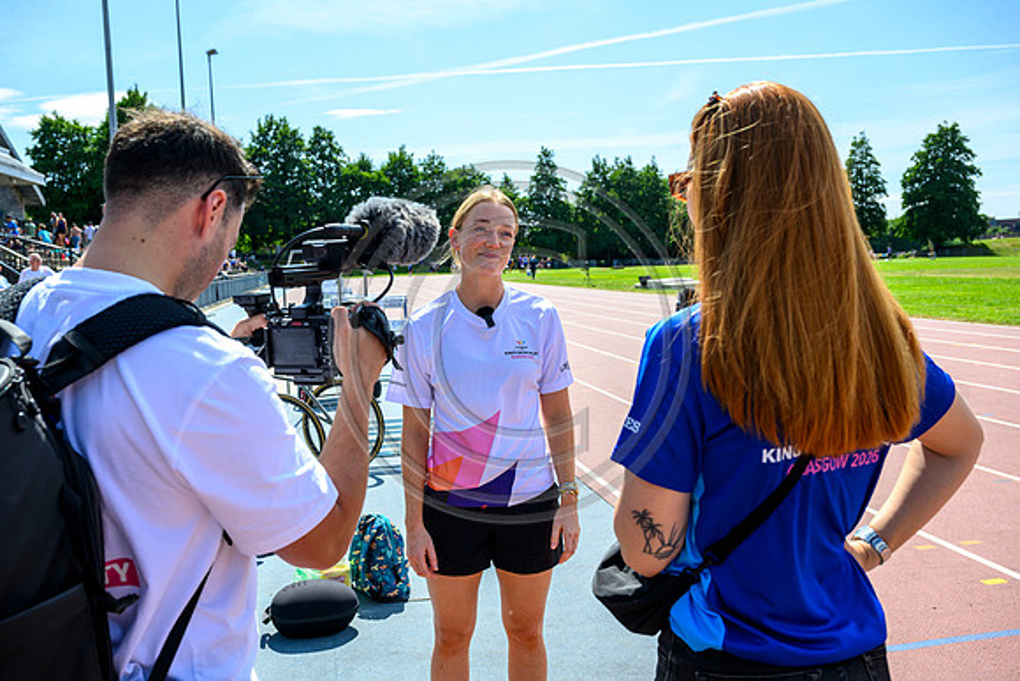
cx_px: 510
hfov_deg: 56.5
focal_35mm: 34
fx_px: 949
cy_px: 340
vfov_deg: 39.4
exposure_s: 1/500
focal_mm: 33.5
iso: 200
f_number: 6.3
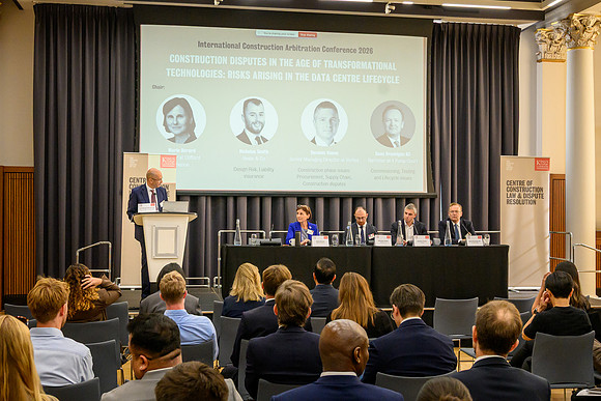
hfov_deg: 42.7
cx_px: 300
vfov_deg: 29.2
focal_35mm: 46
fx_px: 769
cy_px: 200
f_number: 5.6
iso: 3200
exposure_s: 1/100
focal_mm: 30
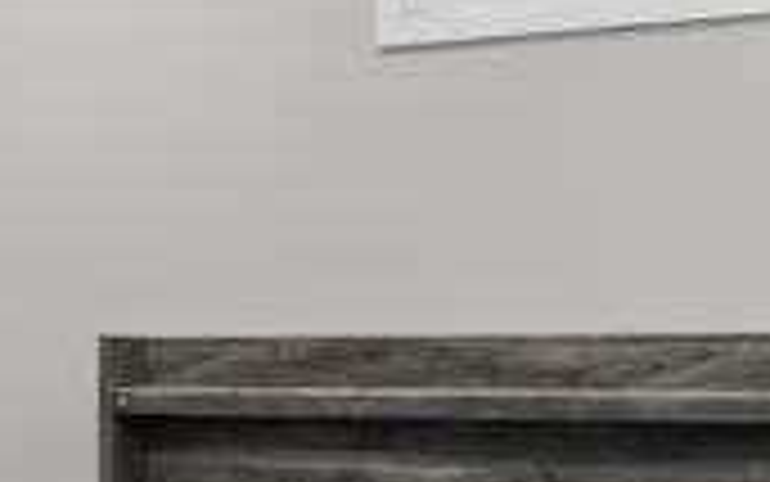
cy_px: 358
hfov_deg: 19.9
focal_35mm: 104
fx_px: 2183
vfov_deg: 12.6
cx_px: 239
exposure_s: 1/6
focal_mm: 17
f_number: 8
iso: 400
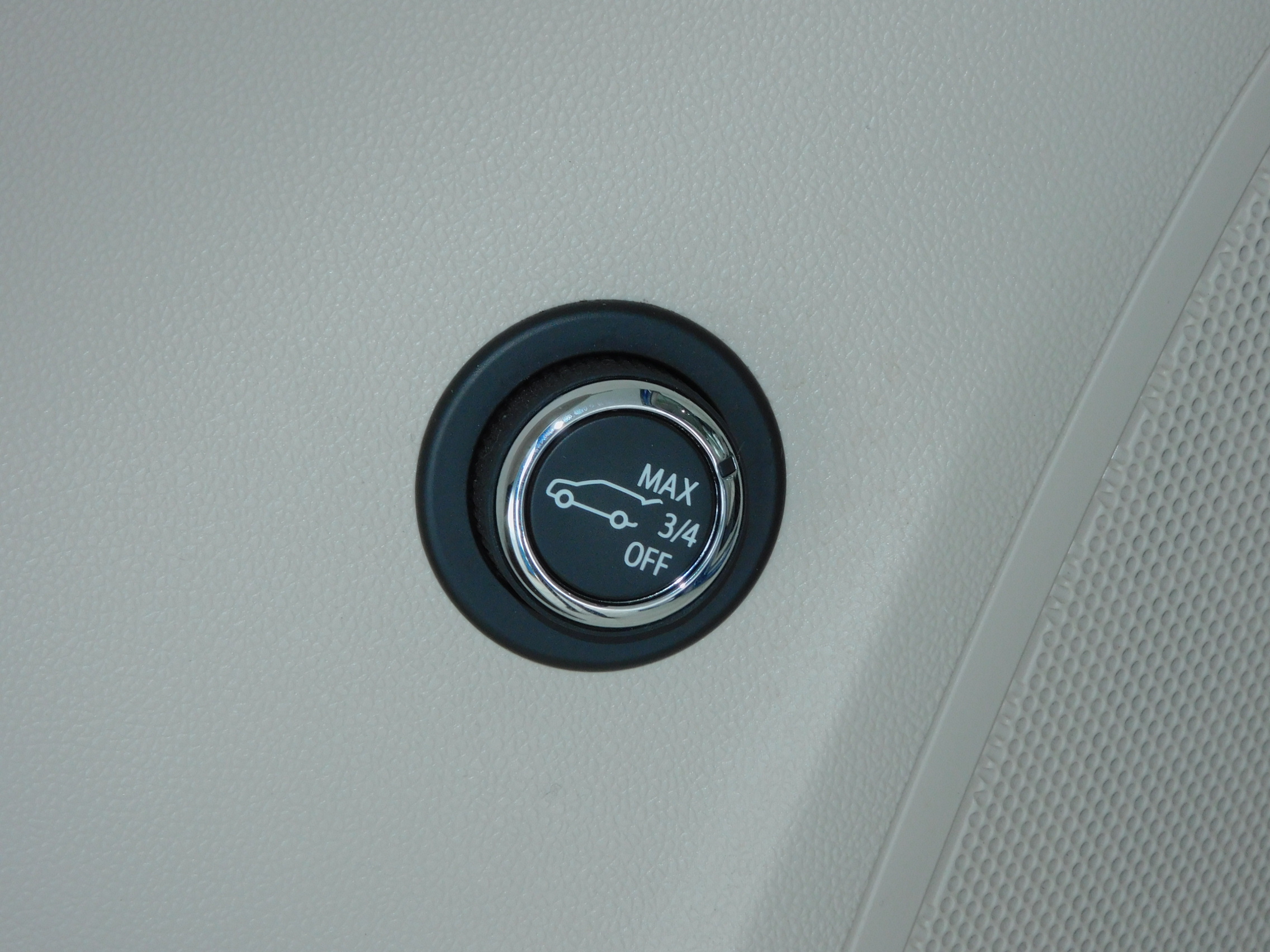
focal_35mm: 180
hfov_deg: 11.0
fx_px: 6604
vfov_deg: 8.2
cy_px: 476
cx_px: 635
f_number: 5.3
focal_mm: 32.2
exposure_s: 1/60
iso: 160
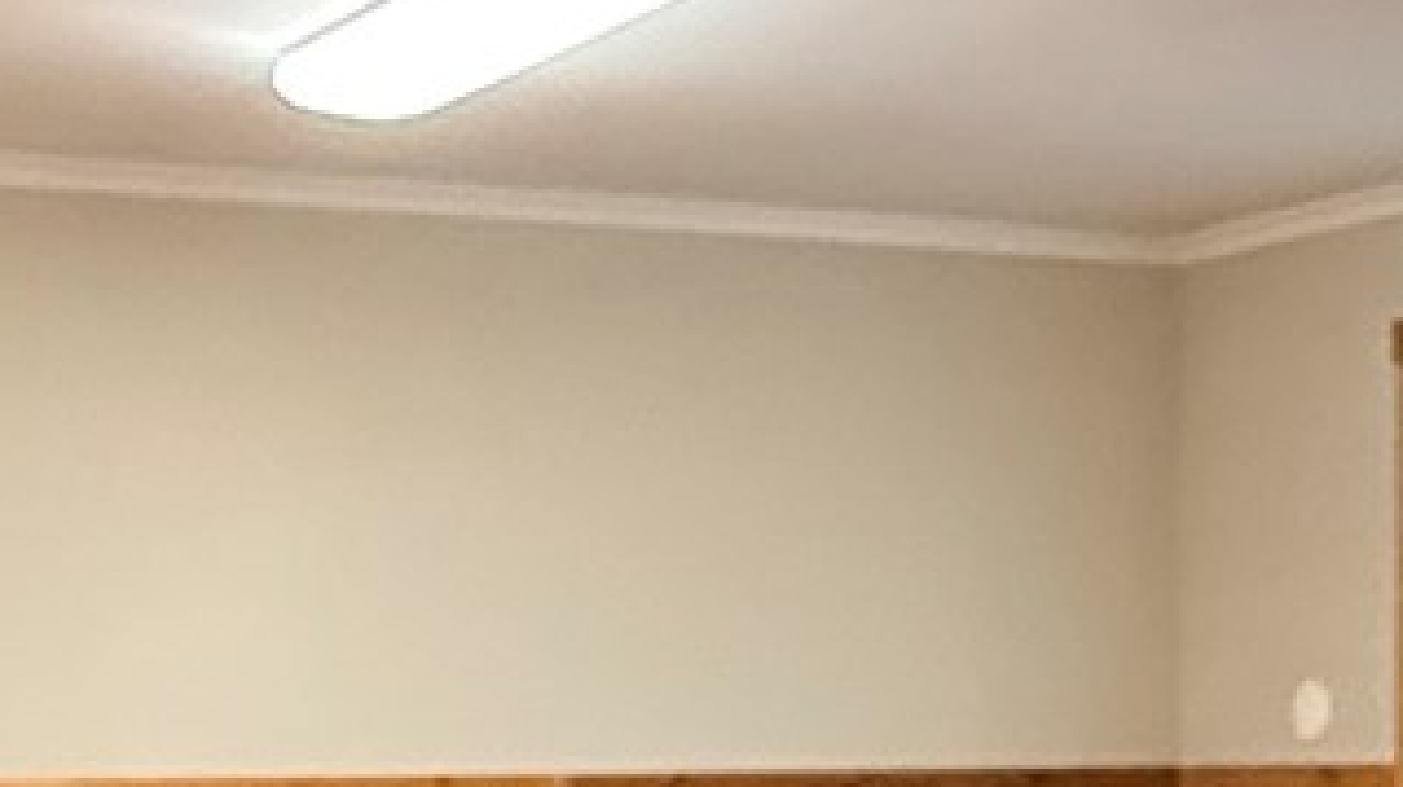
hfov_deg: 21.3
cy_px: 818
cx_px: 1293
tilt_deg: -0.9
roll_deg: +0.0
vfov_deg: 12.2
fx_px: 3644
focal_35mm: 98
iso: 640
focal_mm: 2.22
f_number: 2.2
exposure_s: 1/60
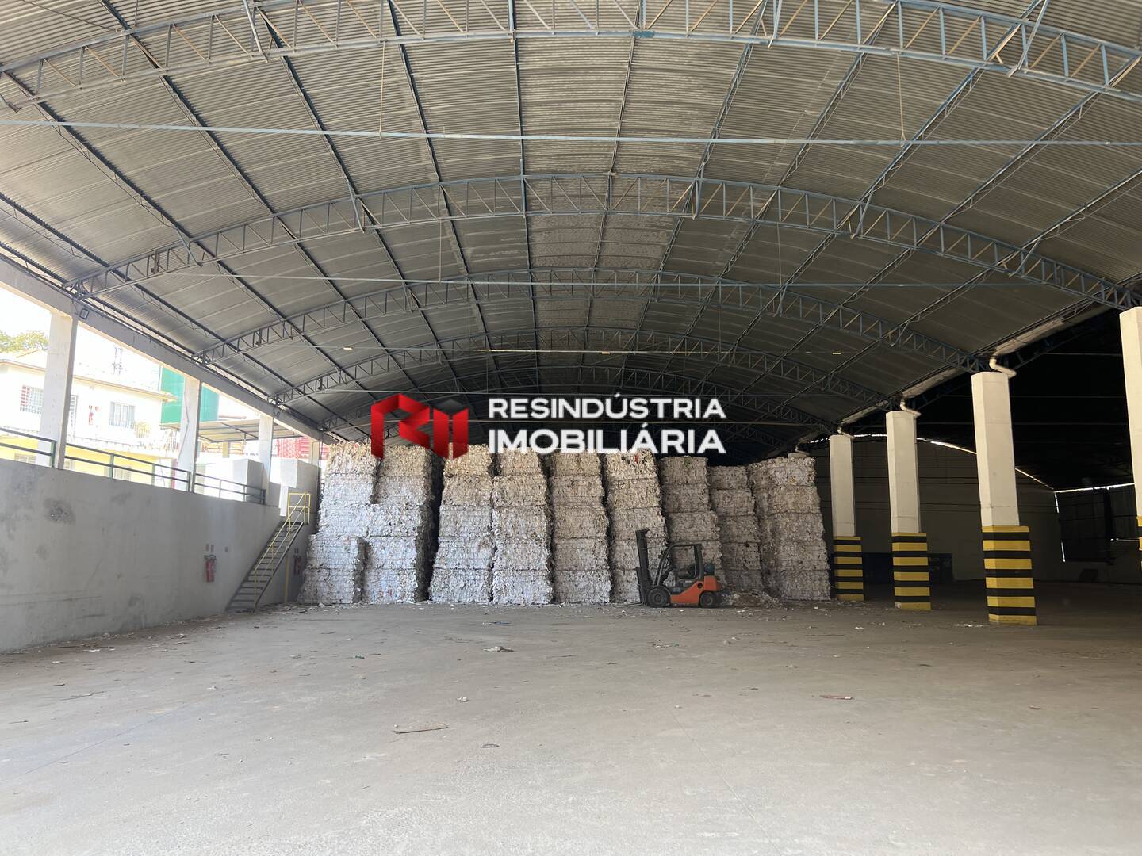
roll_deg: +0.5
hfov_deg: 67.3
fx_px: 858
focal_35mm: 26
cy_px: 428
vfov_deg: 53.1
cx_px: 571
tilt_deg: +6.9
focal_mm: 5.7
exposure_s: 1/164
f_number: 1.5
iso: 64
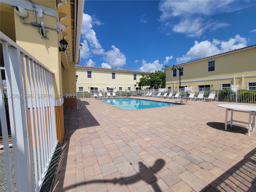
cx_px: 128
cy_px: 96
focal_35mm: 13
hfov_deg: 106.2
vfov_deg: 89.9
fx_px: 96
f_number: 2.2
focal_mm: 2.2
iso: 50
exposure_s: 1/2790
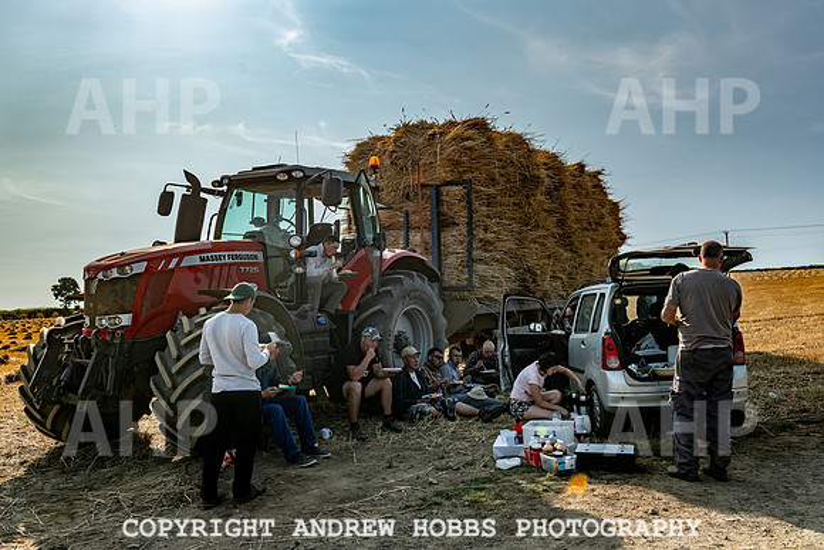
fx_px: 734
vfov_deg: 41.1
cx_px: 426
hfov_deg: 58.6
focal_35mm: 32
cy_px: 266
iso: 64
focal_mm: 31
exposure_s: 1/800
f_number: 5.6
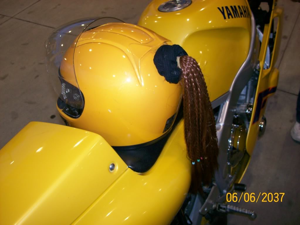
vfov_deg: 39.6
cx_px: 150
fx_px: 312
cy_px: 112
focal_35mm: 36
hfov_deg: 51.4
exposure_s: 1/64
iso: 80
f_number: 2.7
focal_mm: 6
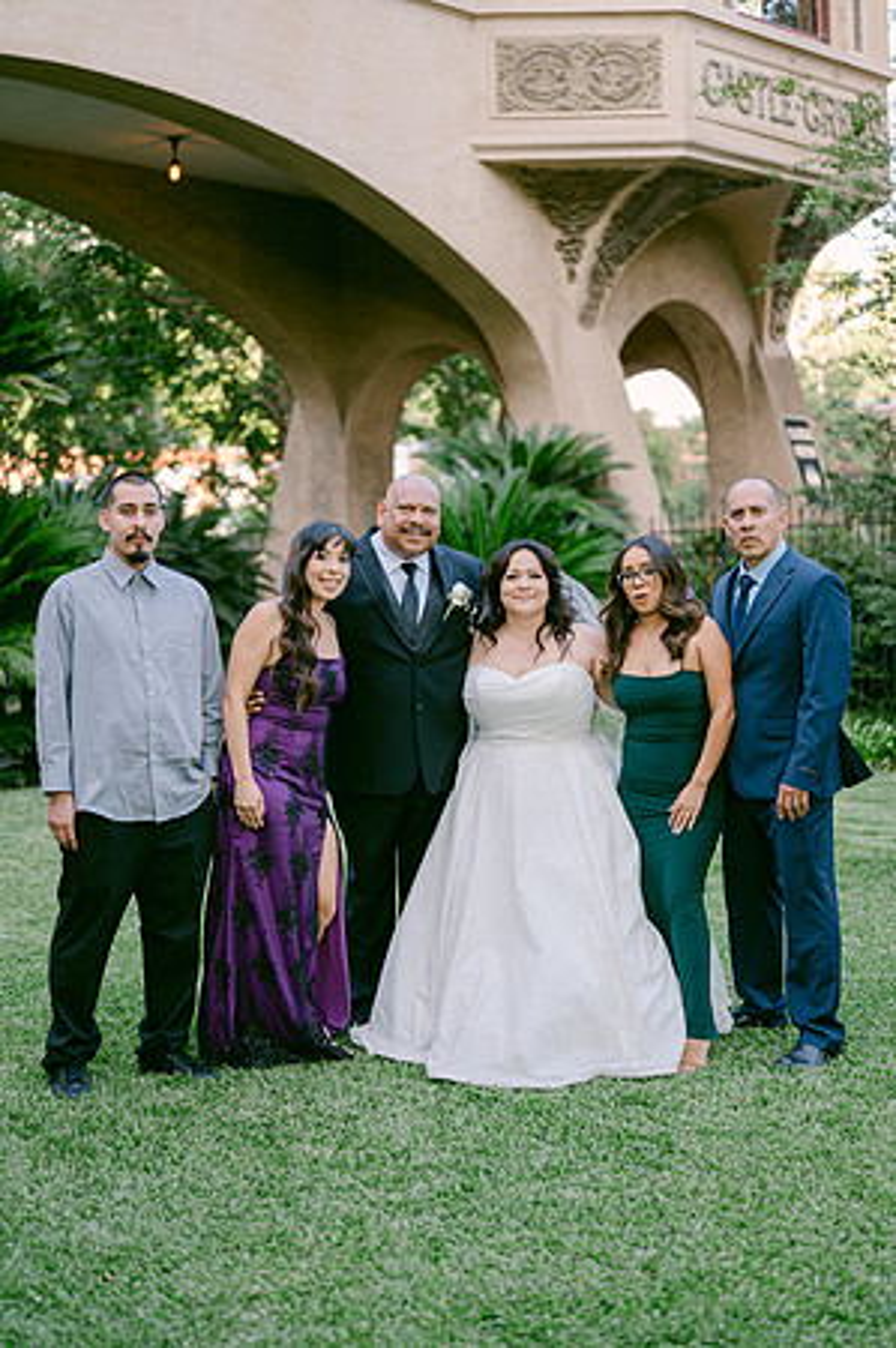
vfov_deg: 39.6
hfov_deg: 26.9
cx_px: 448
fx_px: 1871
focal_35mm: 50
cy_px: 674
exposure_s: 1/200
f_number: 2
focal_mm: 50
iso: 100
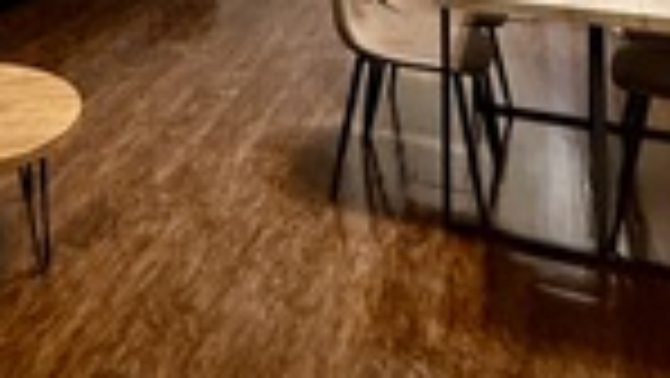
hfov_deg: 38.9
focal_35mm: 49
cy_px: -216
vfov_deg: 20.4
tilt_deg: -2.6
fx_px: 871
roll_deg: +2.6
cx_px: 58
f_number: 2.2
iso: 640
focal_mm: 2.22
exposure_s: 1/60
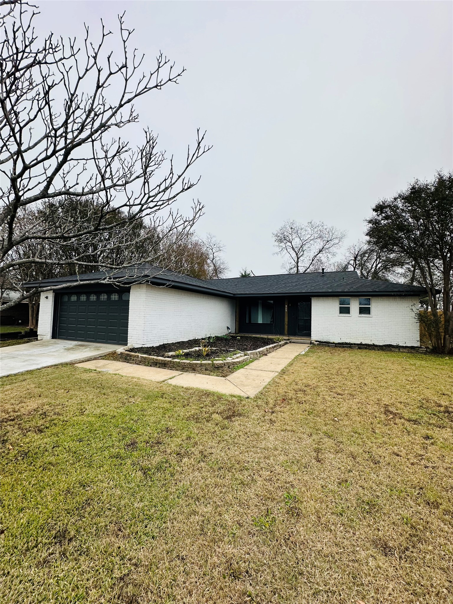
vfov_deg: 102.1
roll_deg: -2.4
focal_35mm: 14
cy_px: 302
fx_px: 244
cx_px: 226
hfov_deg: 85.7
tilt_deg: +4.9
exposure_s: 1/670
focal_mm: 2.22
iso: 40
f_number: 2.2
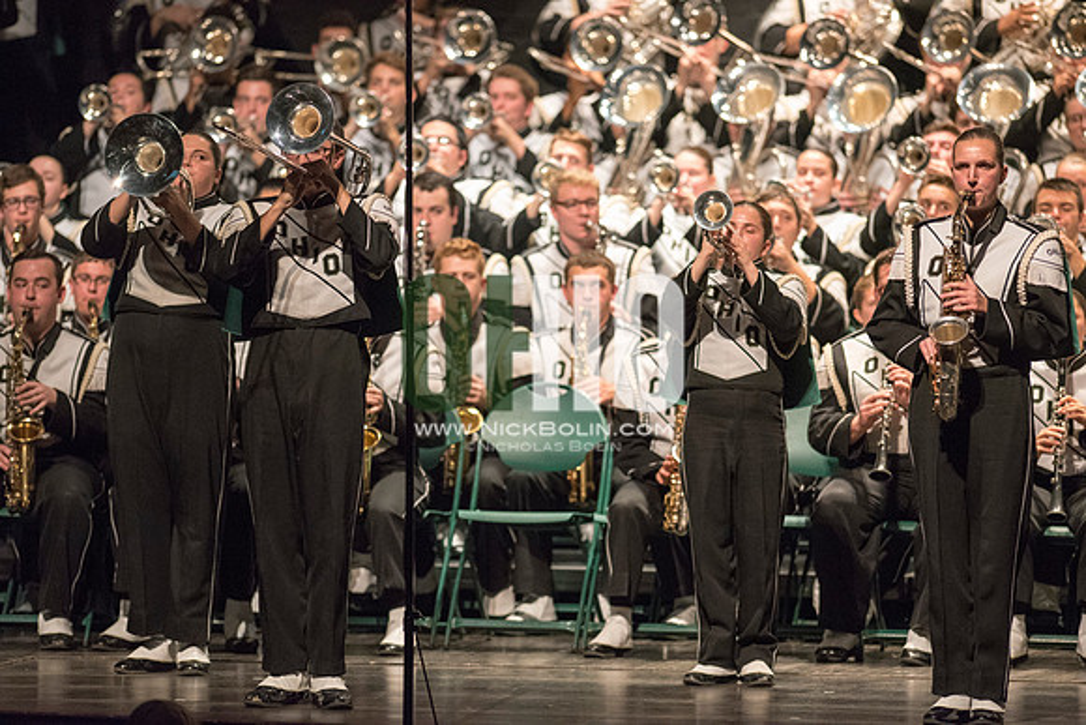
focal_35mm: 300
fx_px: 9052
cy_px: 362
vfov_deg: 4.6
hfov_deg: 6.9
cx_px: 543
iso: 4000
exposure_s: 1/500
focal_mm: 300
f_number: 2.8
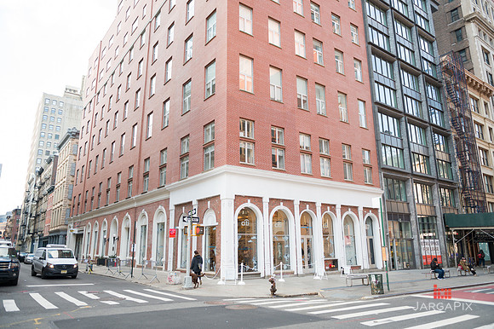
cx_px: 247
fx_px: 329
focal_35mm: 24
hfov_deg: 73.8
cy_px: 164
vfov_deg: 53.1
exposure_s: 1/320
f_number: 4
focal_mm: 24
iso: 250
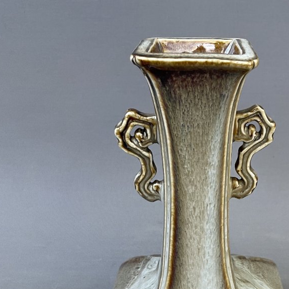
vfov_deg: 34.4
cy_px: 227
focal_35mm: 48
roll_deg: -0.2
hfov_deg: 35.0
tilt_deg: -29.4
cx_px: 196
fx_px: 453
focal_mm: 4.2
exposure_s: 1/60
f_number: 1.6
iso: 125
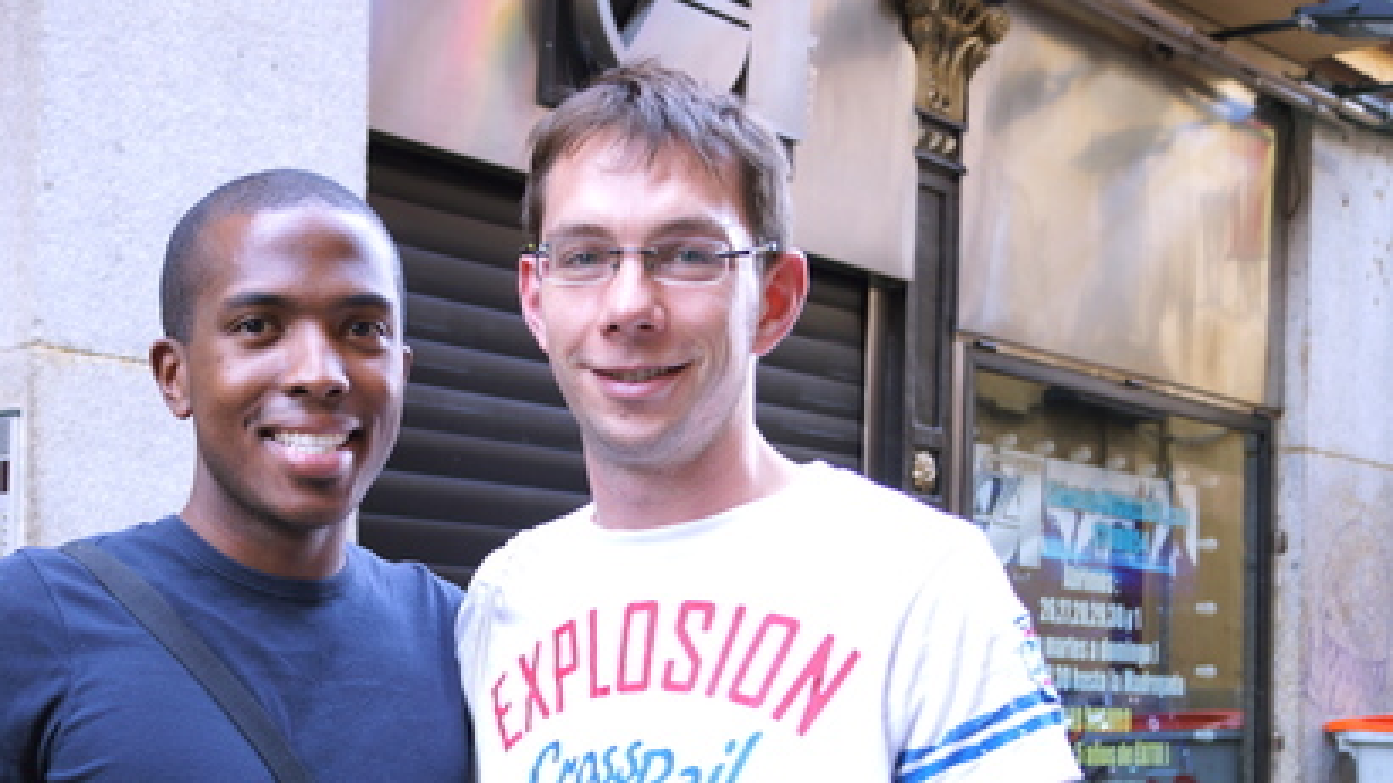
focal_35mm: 53
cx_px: 444
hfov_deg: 38.6
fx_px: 1957
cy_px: 708
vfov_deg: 22.1
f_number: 4
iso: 100
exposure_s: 1/10
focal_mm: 22
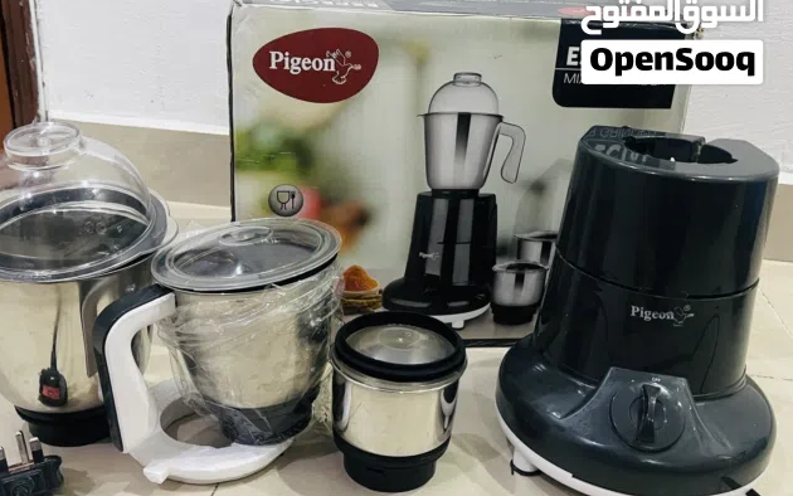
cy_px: 266
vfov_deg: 44.5
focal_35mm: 28
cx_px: 391
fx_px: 605
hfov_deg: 66.5
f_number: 1.5
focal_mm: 5.7
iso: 500
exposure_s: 1/50
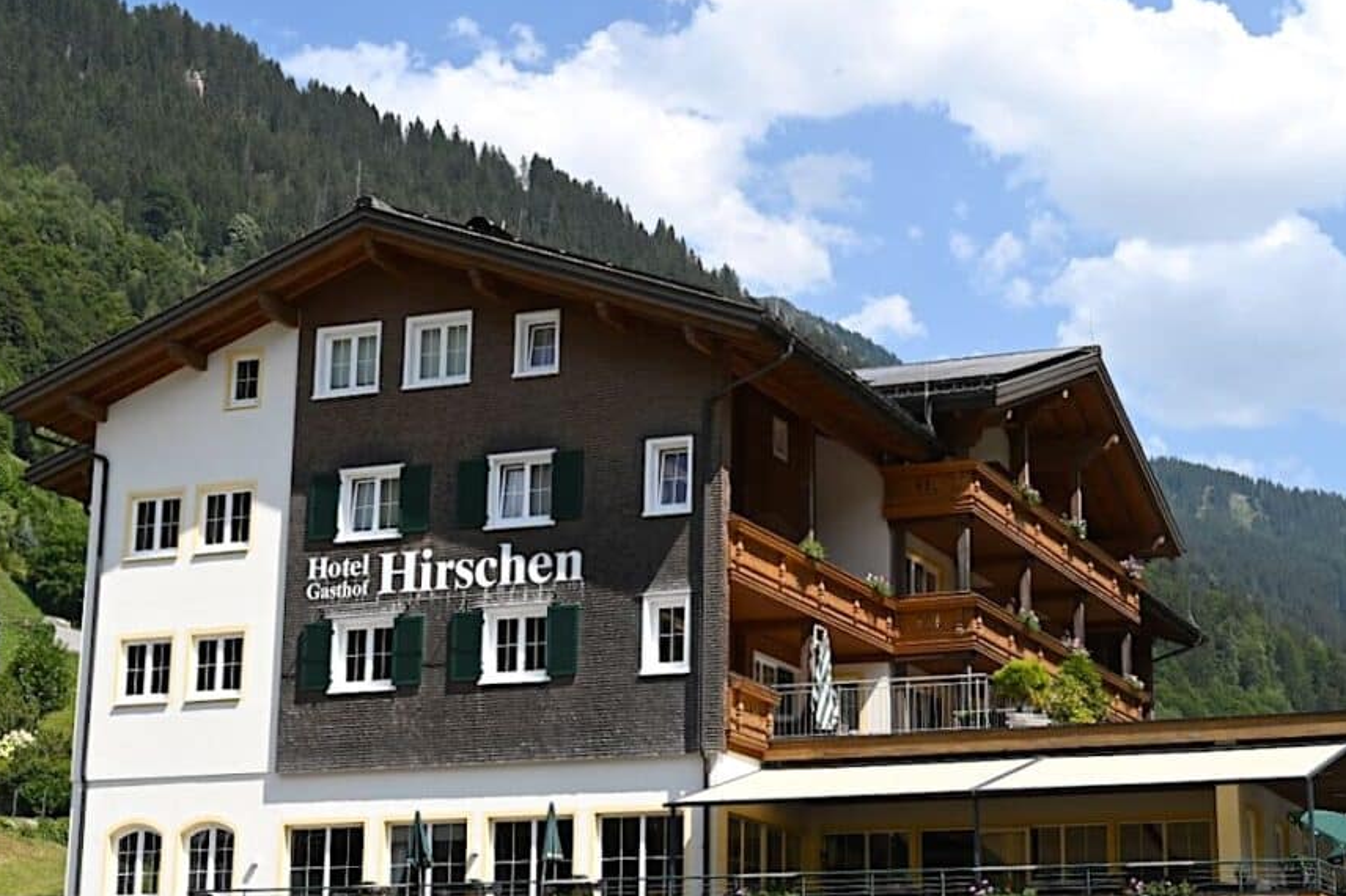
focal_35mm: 55
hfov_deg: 36.2
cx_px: 786
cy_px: 505
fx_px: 2055
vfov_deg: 24.6
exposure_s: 1/400
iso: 100
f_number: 7.1
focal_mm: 46
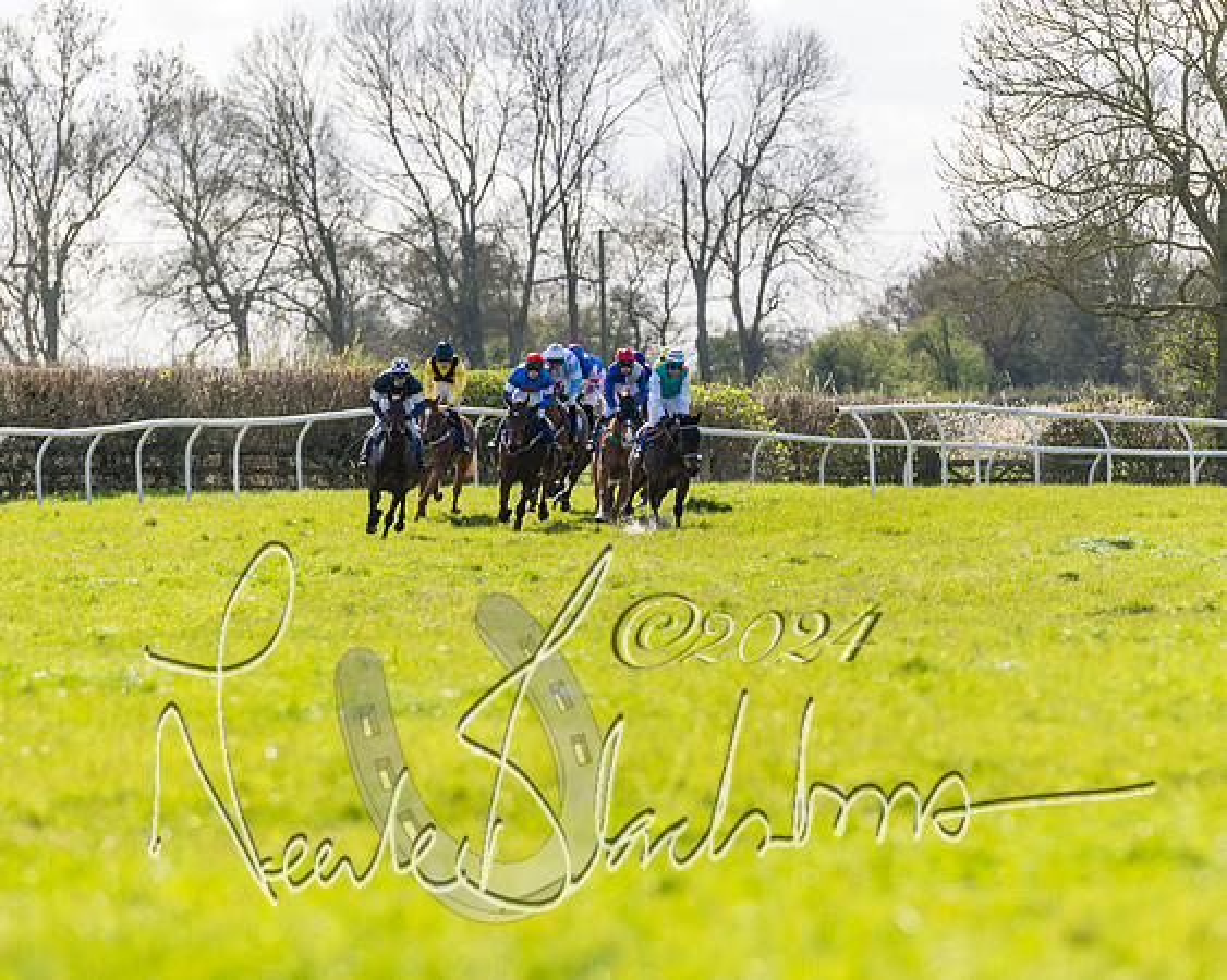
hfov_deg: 5.7
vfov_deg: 4.6
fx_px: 12270
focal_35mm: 338
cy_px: 490
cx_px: 736
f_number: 4
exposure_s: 1/2500
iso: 400
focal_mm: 200
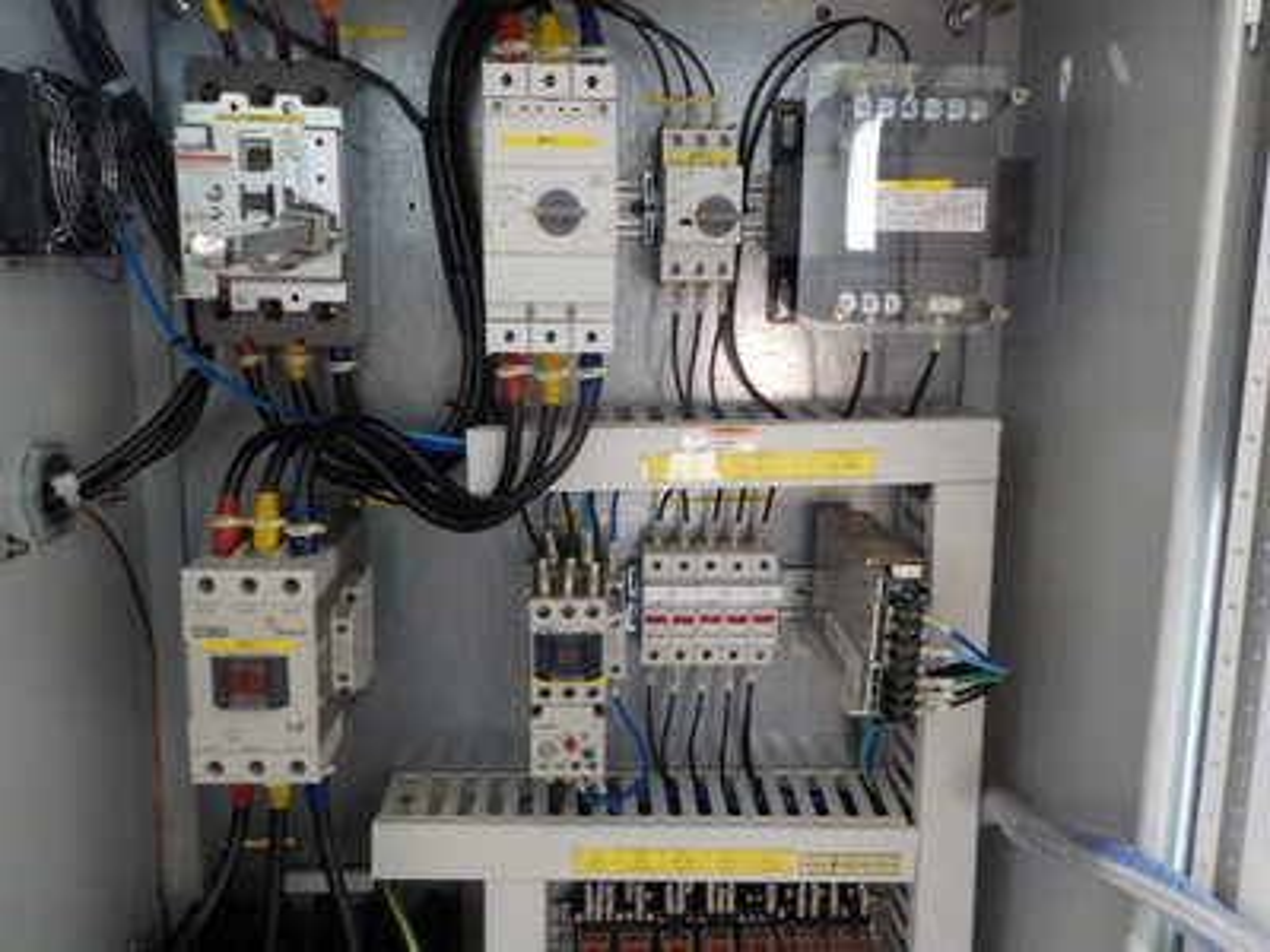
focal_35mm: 30
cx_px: 635
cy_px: 476
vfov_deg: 46.8
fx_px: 1101
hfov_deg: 60.0
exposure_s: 1/30
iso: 400
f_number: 3.3
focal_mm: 4.1
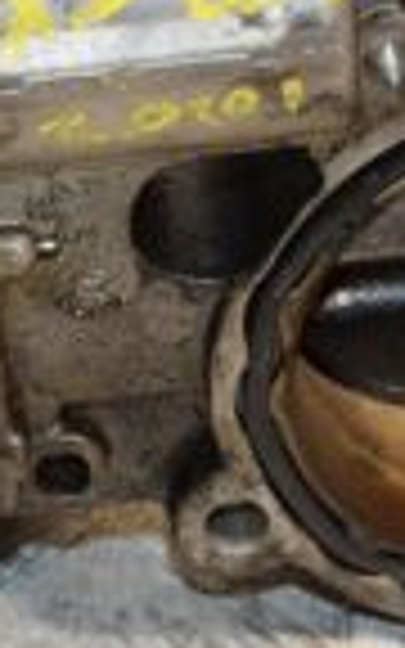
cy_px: 256
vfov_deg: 9.1
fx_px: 4079
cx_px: 162
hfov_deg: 5.7
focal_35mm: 231
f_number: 7.1
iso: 1600
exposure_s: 1/200
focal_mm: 34
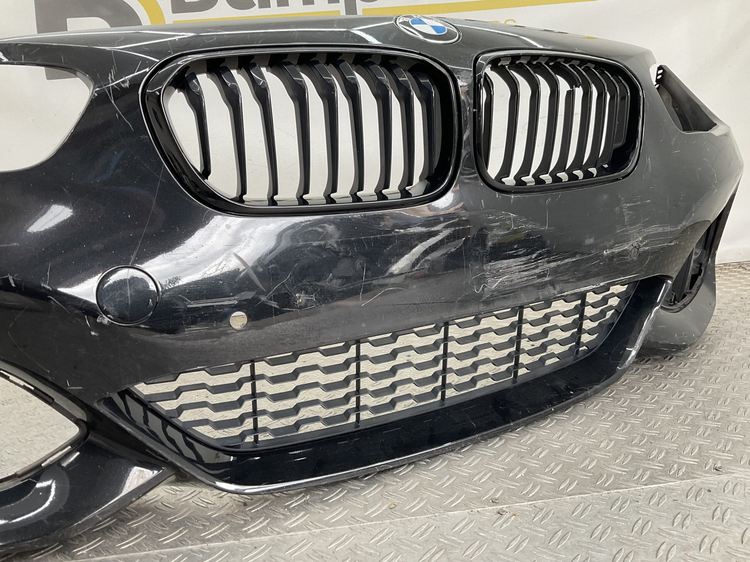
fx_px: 628
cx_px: 375
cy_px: 281
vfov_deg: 48.2
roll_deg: +3.3
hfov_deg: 61.7
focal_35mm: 29
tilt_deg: -9.5
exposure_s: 1/120
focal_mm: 3
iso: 32
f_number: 1.8
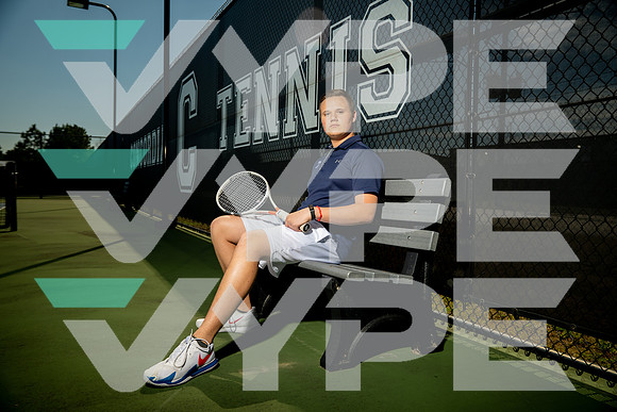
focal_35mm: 30
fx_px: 514
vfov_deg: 43.6
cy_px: 206
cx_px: 308
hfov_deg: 61.9
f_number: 4.5
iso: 100
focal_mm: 30
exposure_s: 1/250
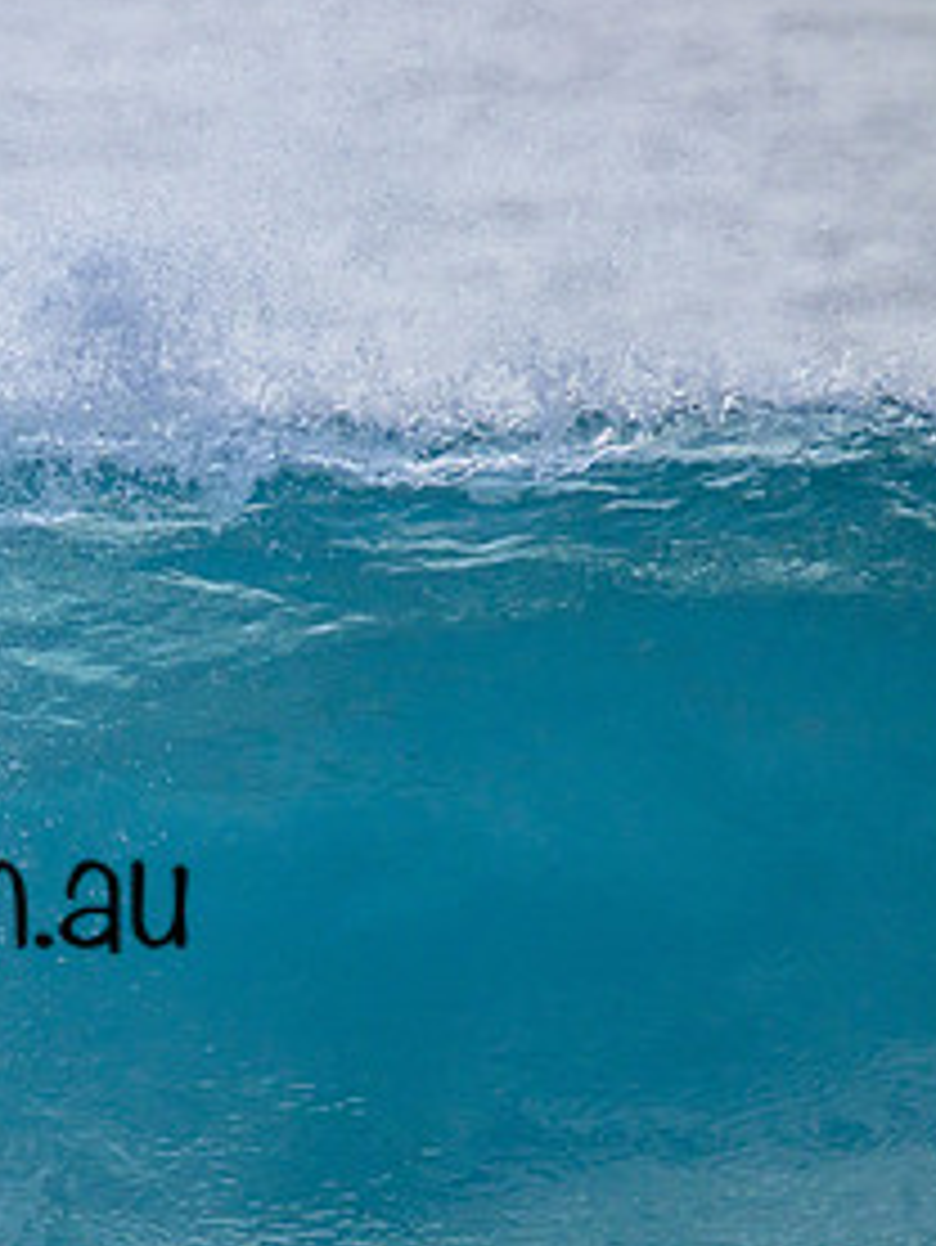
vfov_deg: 1.2
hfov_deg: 0.9
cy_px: 843
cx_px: -288
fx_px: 58036
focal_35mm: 1611
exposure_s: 1/2000
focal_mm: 800
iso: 1250
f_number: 11
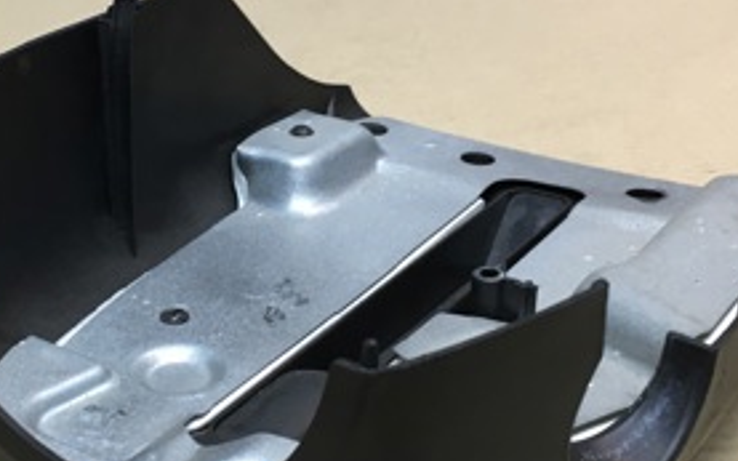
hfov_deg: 28.7
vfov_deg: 18.3
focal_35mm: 71
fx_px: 1428
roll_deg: -0.5
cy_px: 201
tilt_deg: -21.6
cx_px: 218
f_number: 2.2
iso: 80
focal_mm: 4.15
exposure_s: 1/33
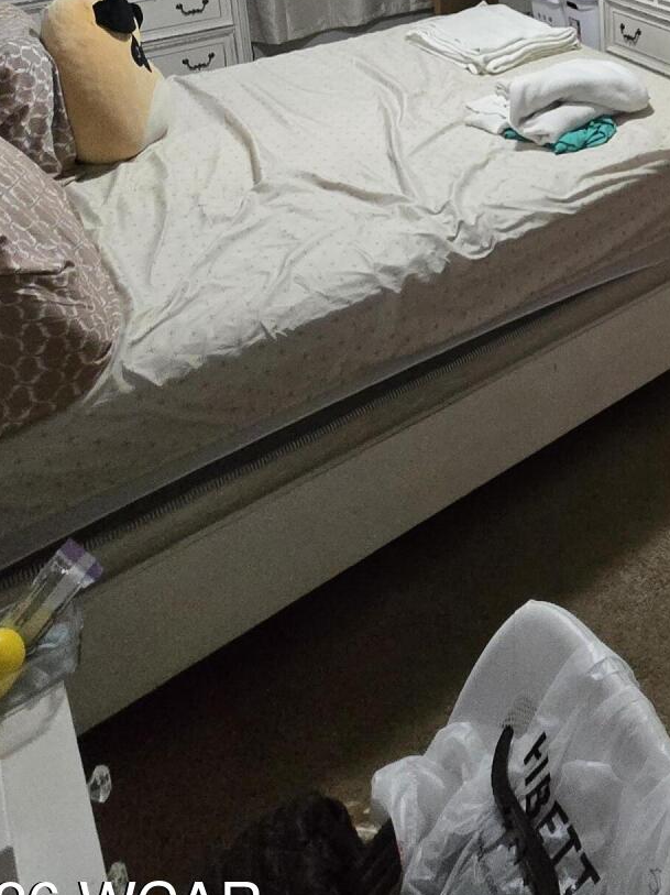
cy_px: -95
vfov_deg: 43.6
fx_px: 826
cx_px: 698
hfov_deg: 38.3
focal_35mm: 32
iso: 800
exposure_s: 1/60
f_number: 2.2
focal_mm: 2.2
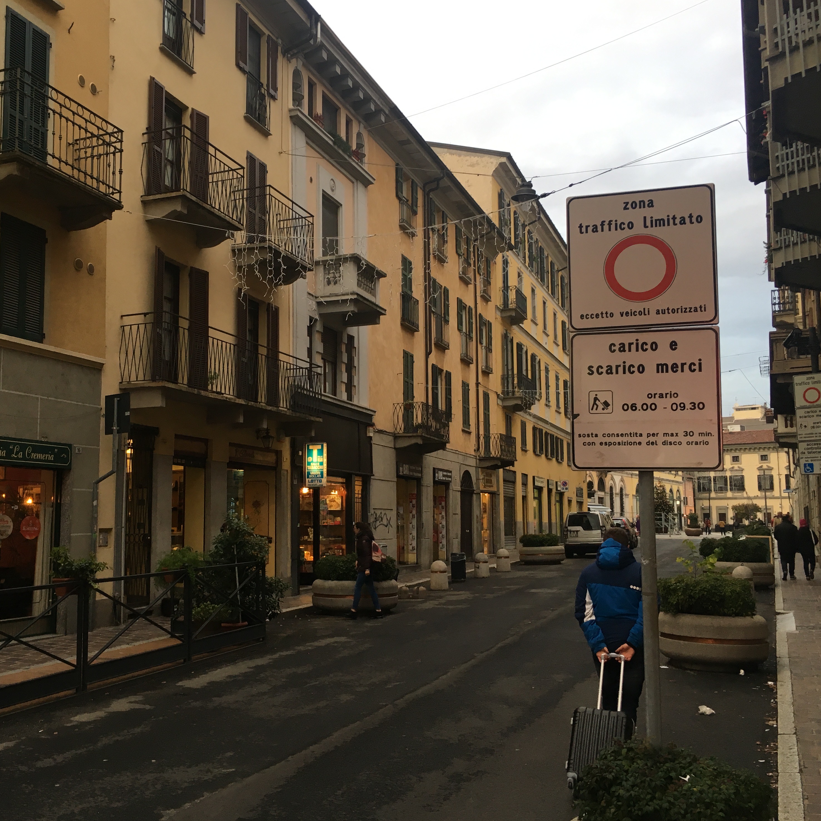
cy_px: 403
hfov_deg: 47.0
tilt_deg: +7.1
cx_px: 329
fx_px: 939
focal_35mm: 35
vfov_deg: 47.2
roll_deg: +0.2
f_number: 2.2
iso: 25
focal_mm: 4.15
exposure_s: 1/33
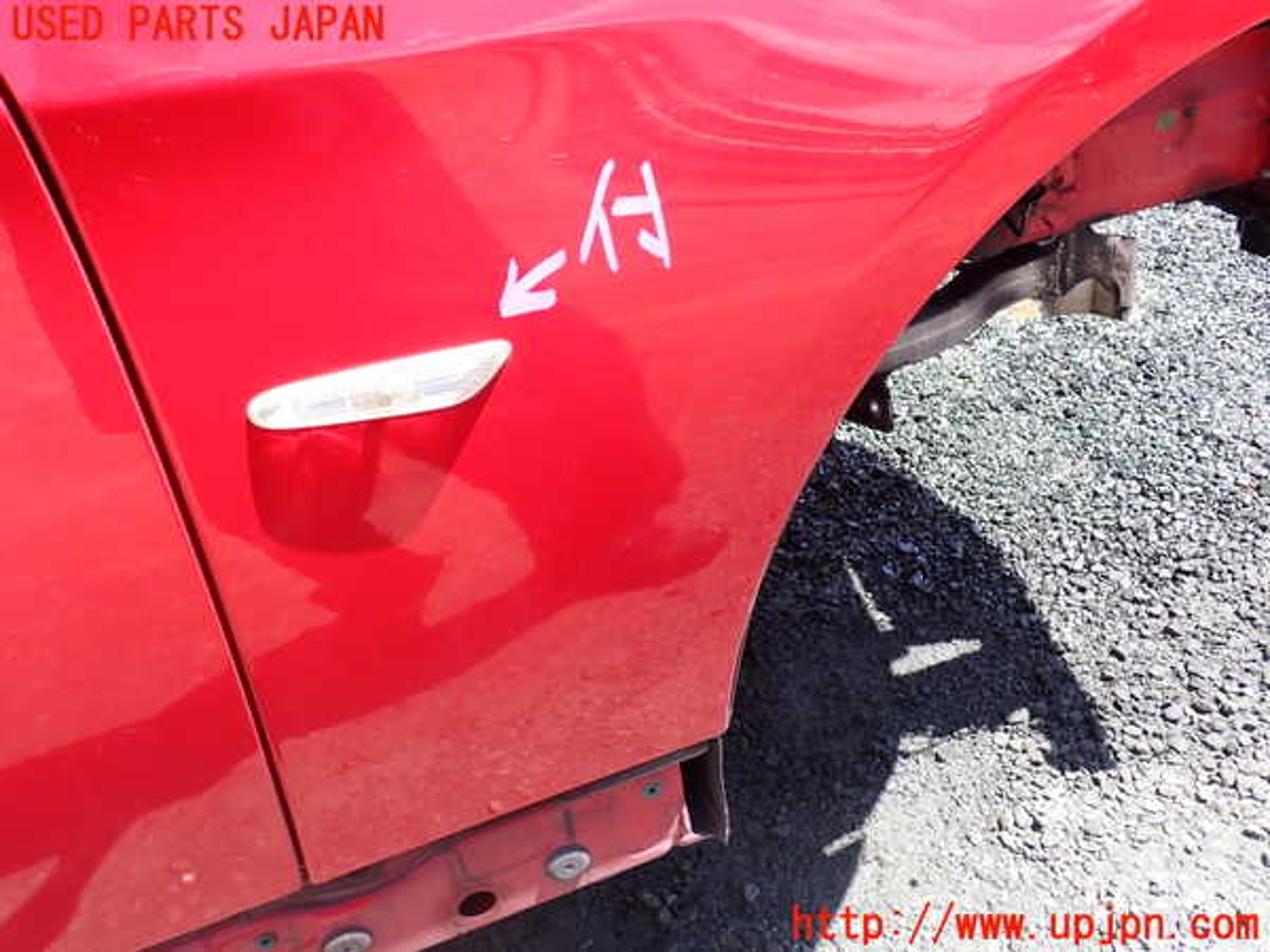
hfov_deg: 60.0
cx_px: 635
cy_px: 476
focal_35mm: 30
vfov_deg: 46.8
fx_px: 1101
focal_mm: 5.4
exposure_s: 1/320
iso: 100
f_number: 3.2
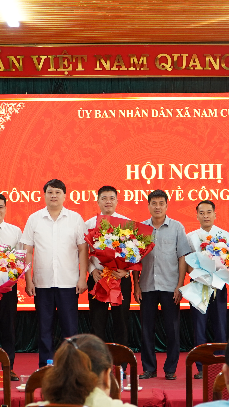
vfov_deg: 25.9
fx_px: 885
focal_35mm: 82
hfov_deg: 14.7
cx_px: 120
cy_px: 204
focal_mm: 35
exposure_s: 1/25
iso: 400
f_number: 4
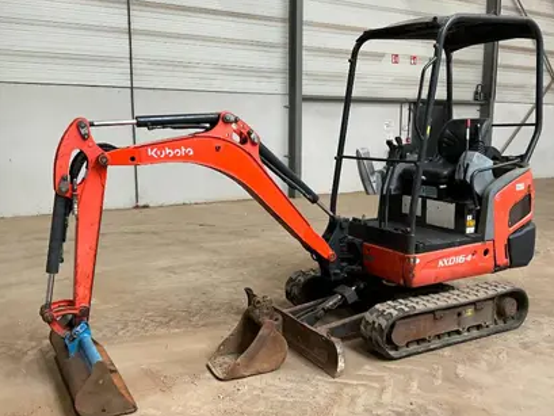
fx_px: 544
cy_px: 217
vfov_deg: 41.8
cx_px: 280
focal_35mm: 34
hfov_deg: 53.9
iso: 100
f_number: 1.8
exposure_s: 1/60
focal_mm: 3
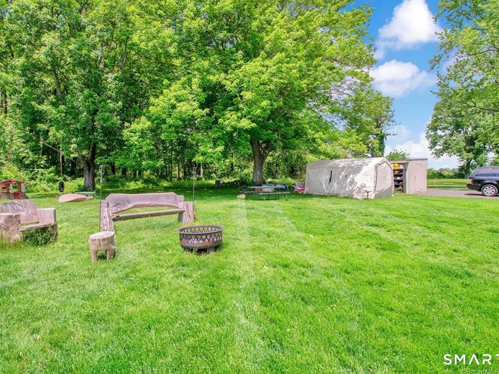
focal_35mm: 17
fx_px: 245
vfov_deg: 74.7
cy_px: 181
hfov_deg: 91.0
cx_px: 244
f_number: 11
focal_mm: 10
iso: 400
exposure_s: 1/400
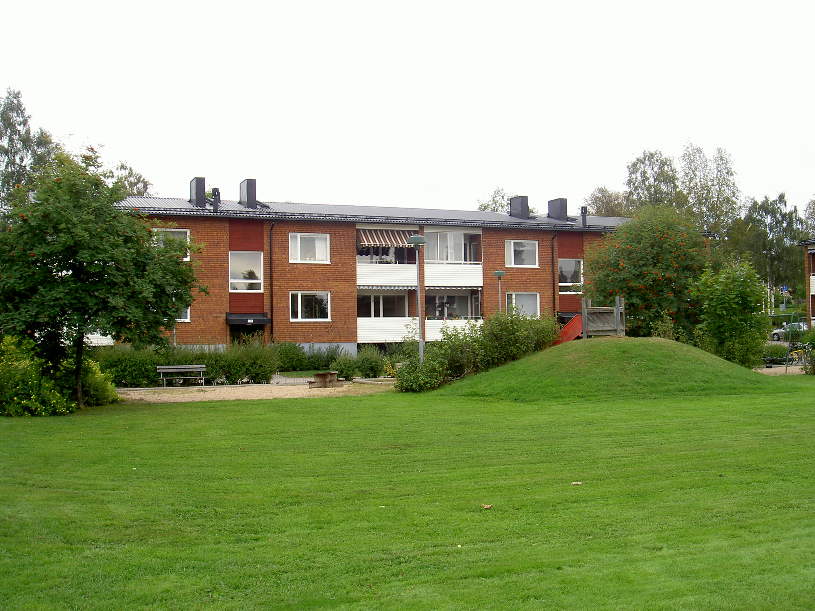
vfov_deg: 36.8
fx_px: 918
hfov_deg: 47.9
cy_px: 306
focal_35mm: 39
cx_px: 408
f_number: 4.7
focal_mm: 8
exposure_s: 1/100
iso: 100
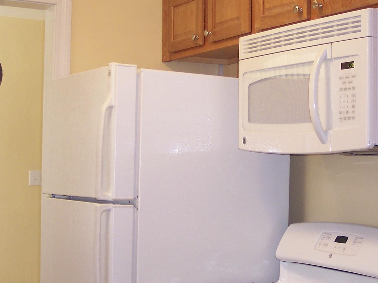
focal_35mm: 72
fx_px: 786
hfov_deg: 26.8
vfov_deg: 20.4
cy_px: 164
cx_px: 269
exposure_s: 1/30
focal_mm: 8
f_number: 2.8
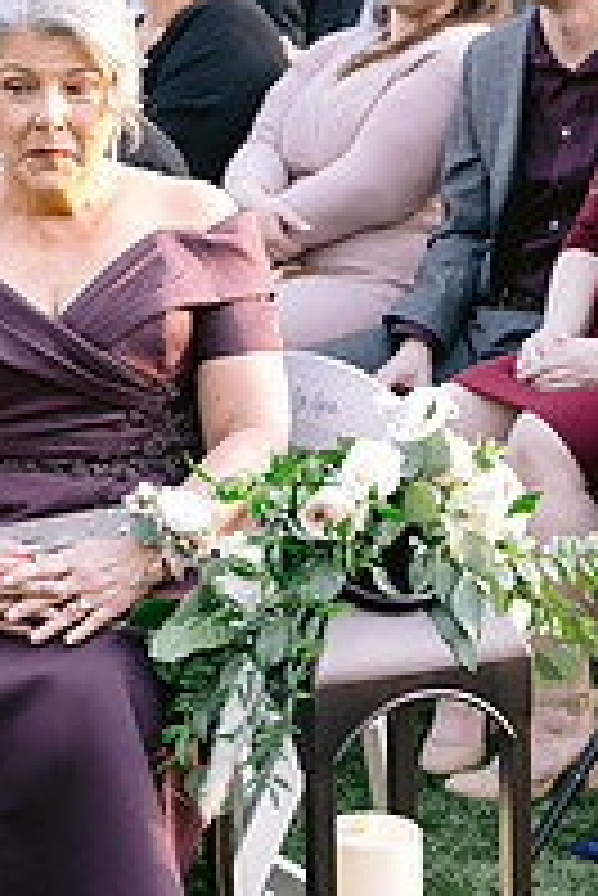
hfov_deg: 12.0
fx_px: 2810
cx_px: 0
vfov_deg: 18.1
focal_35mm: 113
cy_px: 405
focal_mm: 50
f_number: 3.2
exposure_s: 1/250
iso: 400
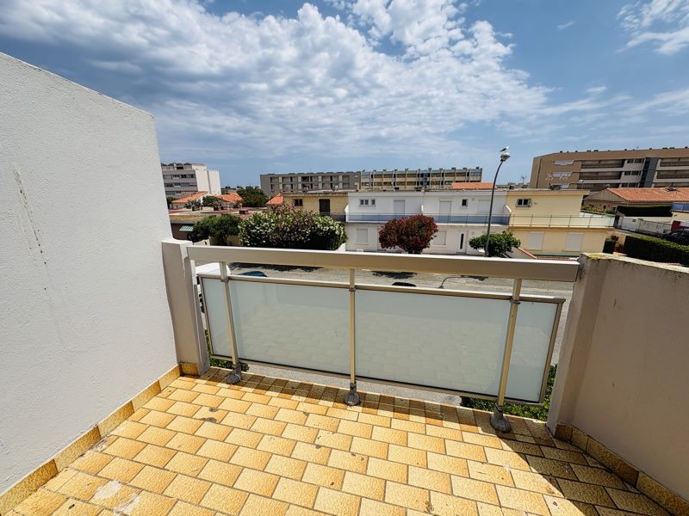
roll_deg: +0.9
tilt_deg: -15.5
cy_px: 258
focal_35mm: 14
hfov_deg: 102.1
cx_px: 344
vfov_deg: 85.7
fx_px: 279
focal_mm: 2.22
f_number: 2.2
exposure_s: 1/3906
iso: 50
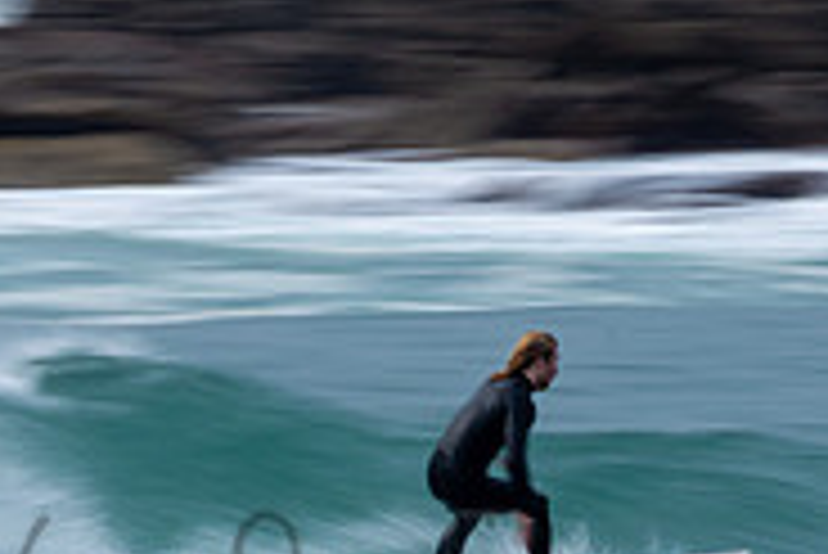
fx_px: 54528
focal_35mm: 2369
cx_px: 428
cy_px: 543
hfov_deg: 0.9
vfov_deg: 0.6
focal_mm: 500
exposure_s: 1/20
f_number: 25
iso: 100
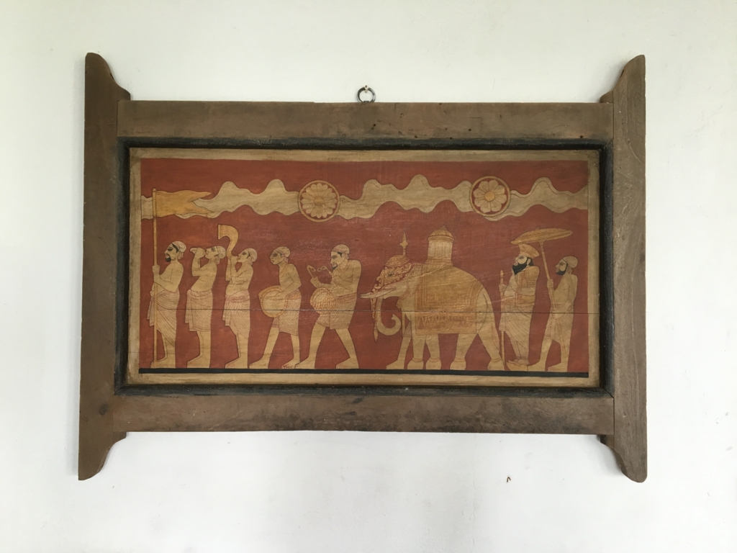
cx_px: 368
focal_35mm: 29
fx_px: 617
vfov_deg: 48.2
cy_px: 276
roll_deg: -0.8
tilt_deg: +1.5
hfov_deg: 61.7
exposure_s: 1/33
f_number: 2.2
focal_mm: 4.15
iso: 50
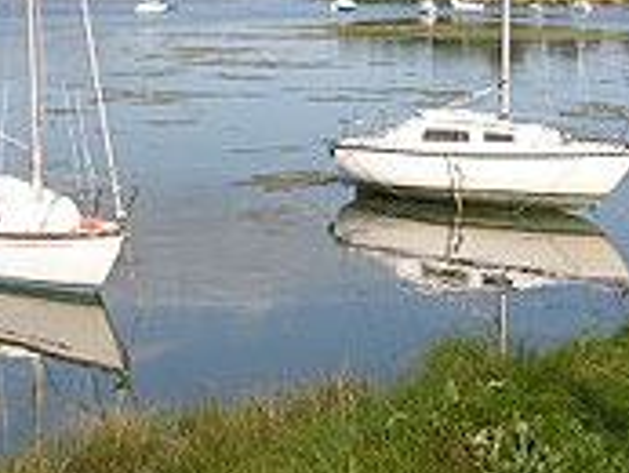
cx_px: 400
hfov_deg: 19.8
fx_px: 1800
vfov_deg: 14.8
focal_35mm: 99
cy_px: 22
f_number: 5.6
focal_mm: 6.3
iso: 50
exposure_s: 1/400
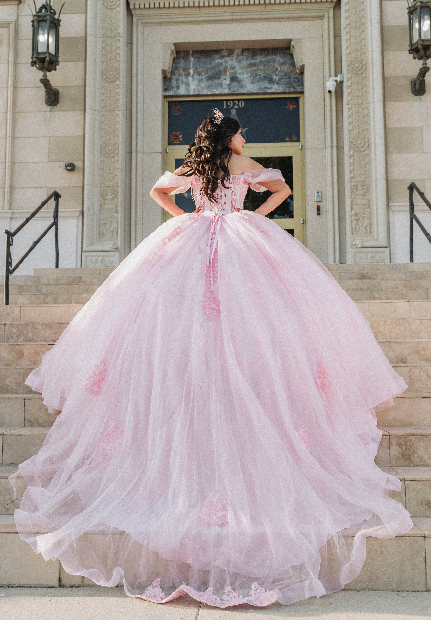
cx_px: 204
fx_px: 733
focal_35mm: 42
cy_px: 310
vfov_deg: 45.9
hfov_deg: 32.8
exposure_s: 1/400
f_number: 4
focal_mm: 28
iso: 160
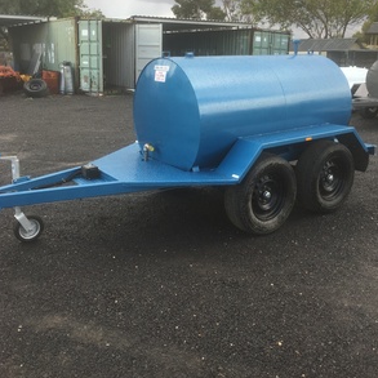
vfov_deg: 46.8
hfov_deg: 47.2
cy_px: 141
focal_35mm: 35
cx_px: 186
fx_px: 432
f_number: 2.2
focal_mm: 4.15
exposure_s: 1/208
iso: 25
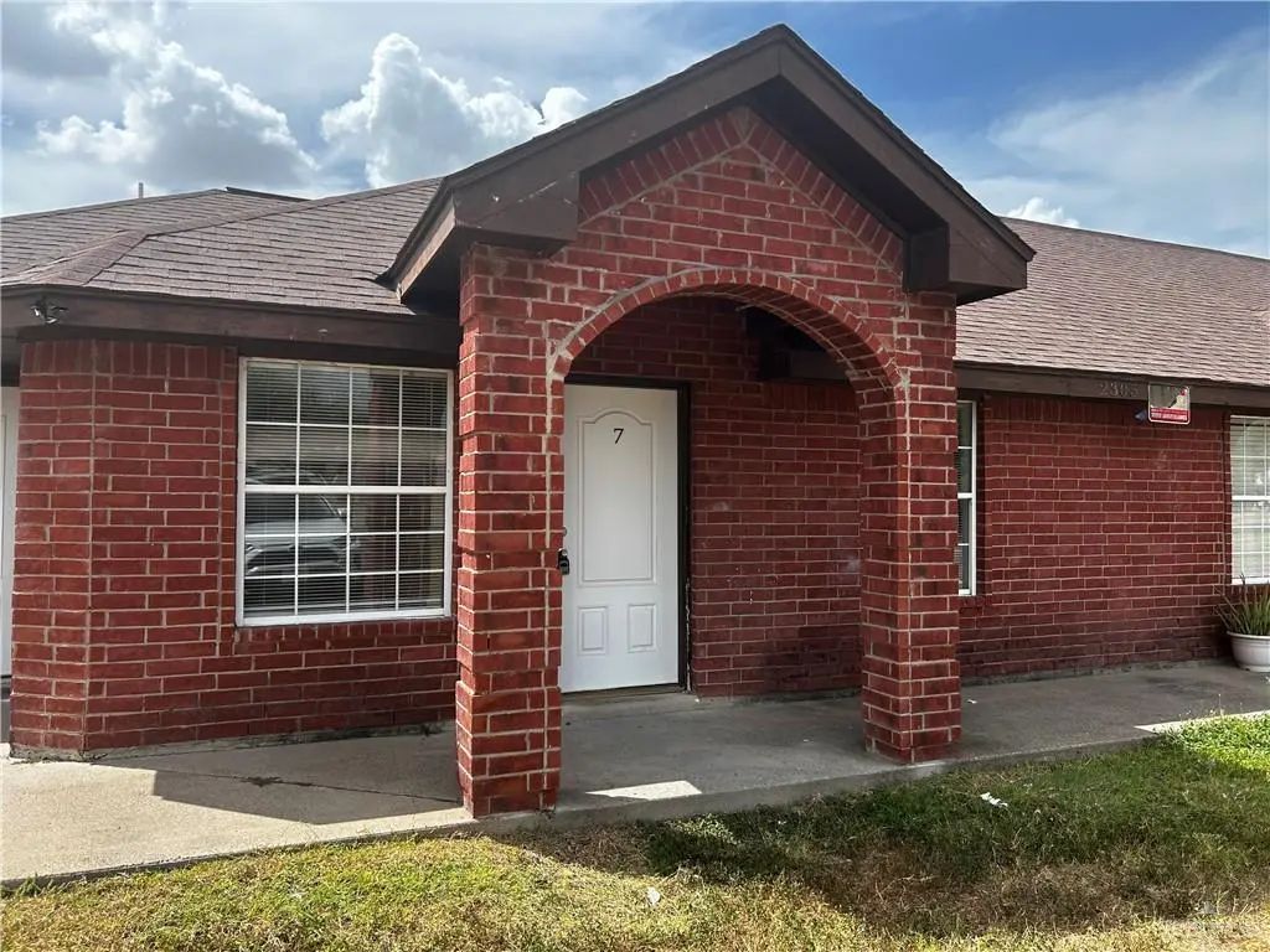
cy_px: 476
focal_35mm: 26
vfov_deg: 53.1
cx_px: 635
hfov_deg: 67.3
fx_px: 954
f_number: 1.5
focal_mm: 5.7
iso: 50
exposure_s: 1/2695
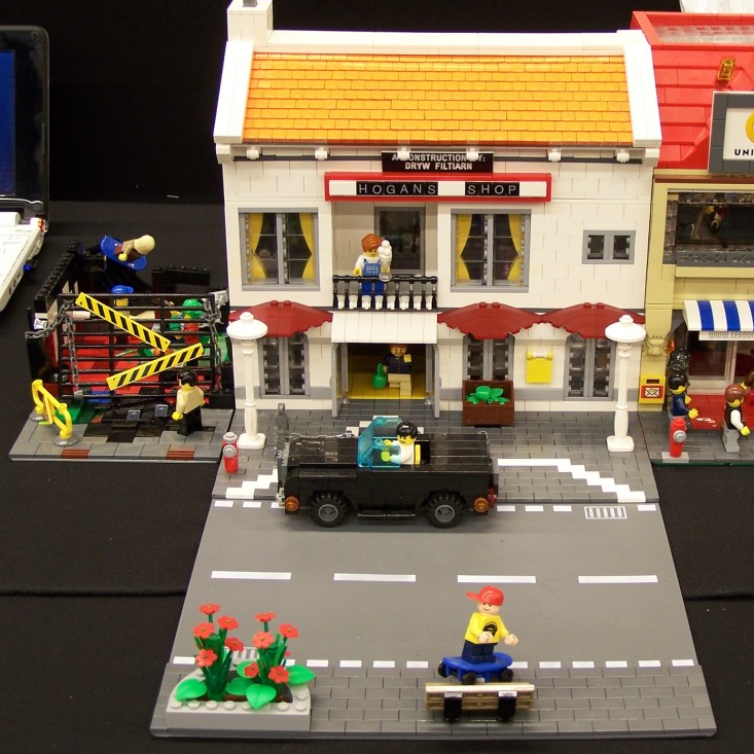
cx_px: 498
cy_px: 375
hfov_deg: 27.1
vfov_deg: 27.3
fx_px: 1553
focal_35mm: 63
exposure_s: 1/3
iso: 80
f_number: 3
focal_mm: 8.5
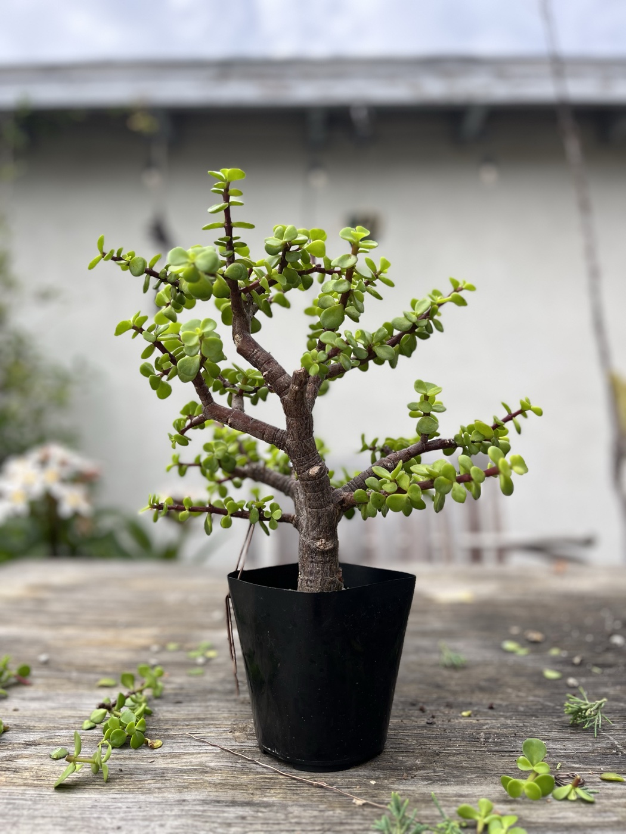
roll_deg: +0.3
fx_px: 627
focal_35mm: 26
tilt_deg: +2.1
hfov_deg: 53.1
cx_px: 313
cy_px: 417
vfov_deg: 67.3
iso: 50
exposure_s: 1/1129
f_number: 1.6
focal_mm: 5.1
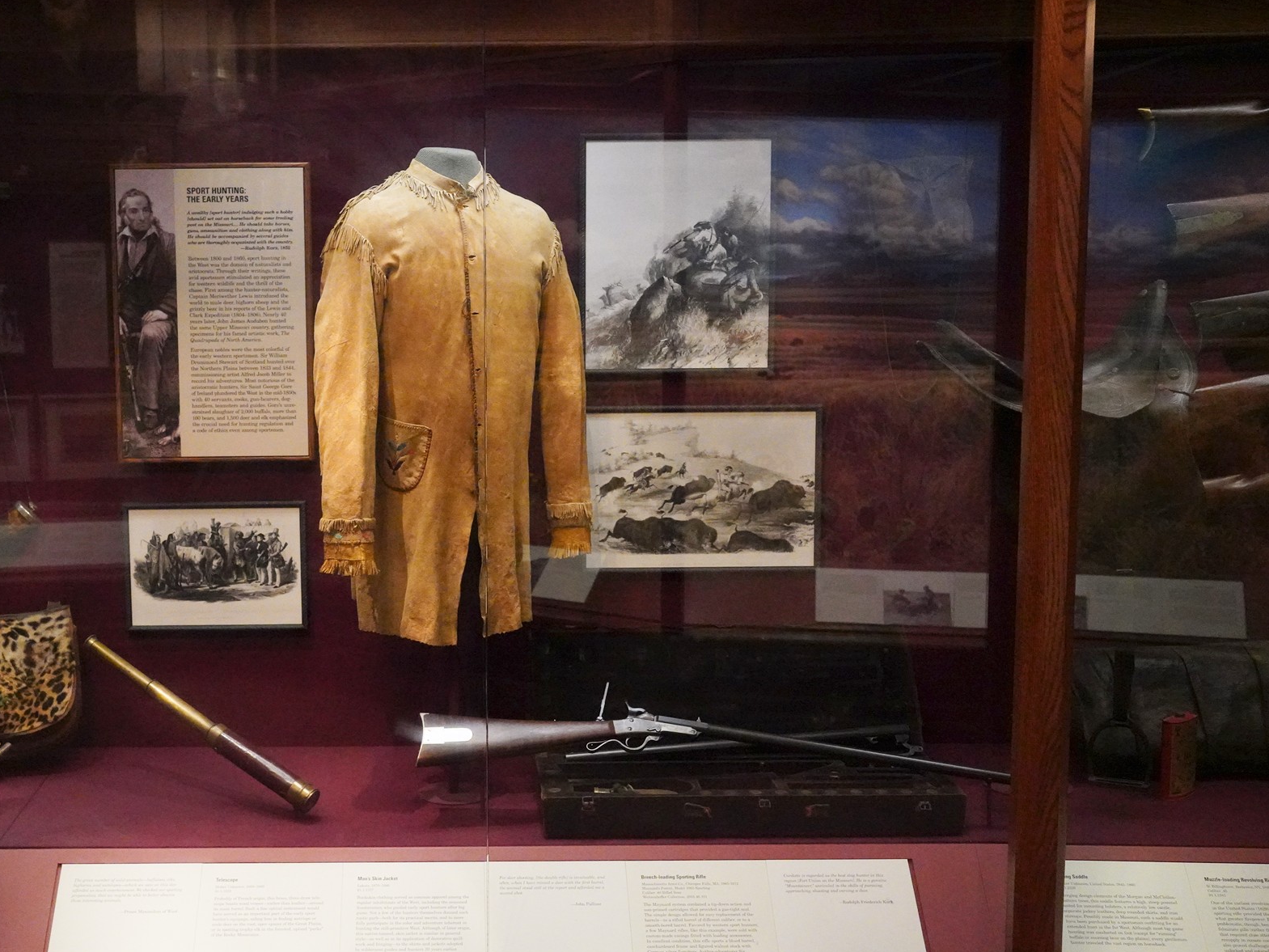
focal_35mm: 38
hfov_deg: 48.6
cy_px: 531
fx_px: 1393
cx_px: 490
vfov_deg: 37.7
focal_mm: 31
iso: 16000
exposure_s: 1/100
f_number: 4.5
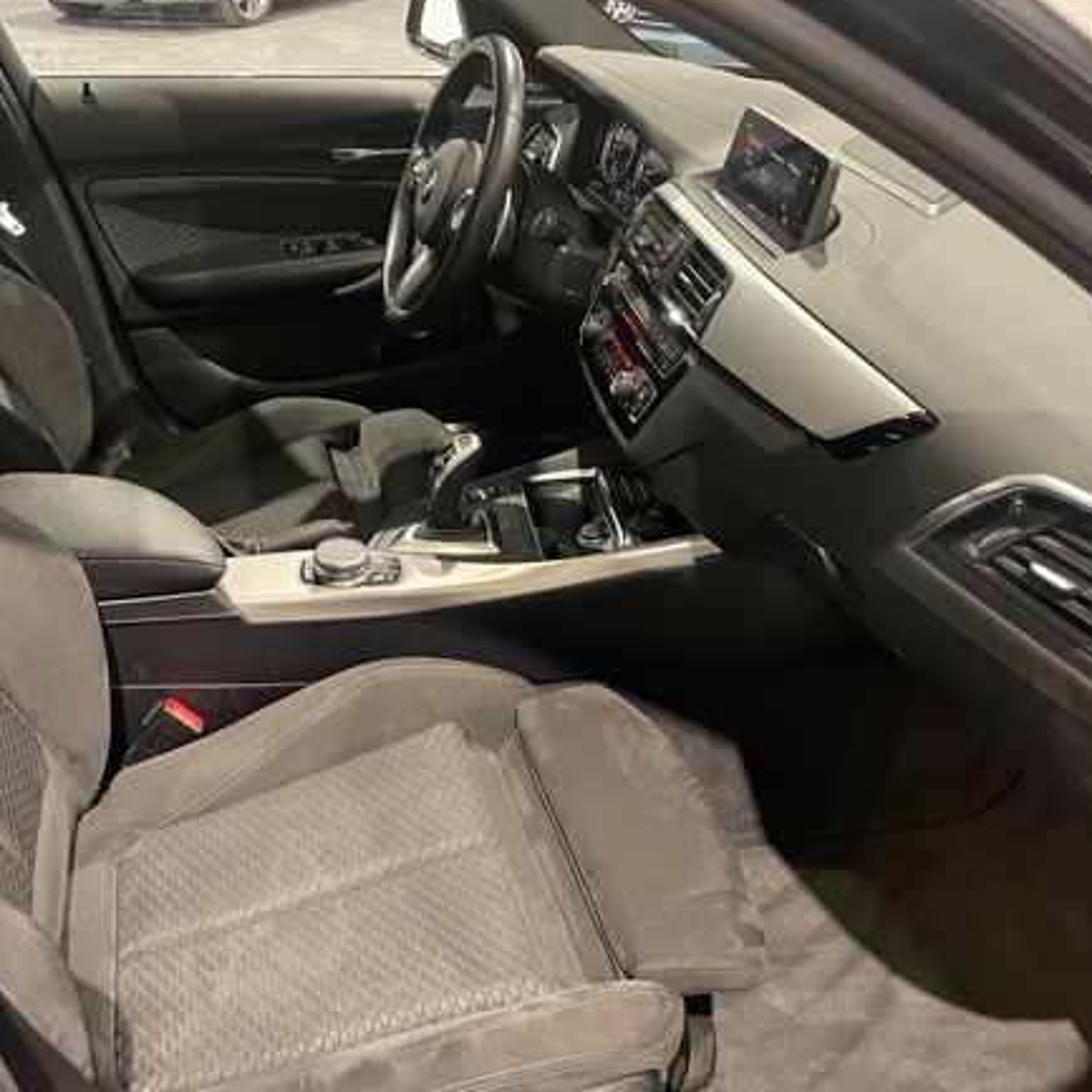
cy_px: 527
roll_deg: +1.3
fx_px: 1213
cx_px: 441
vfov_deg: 48.4
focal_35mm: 34
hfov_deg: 48.2
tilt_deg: -30.9
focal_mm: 4.2
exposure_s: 1/25
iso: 500
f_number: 1.6
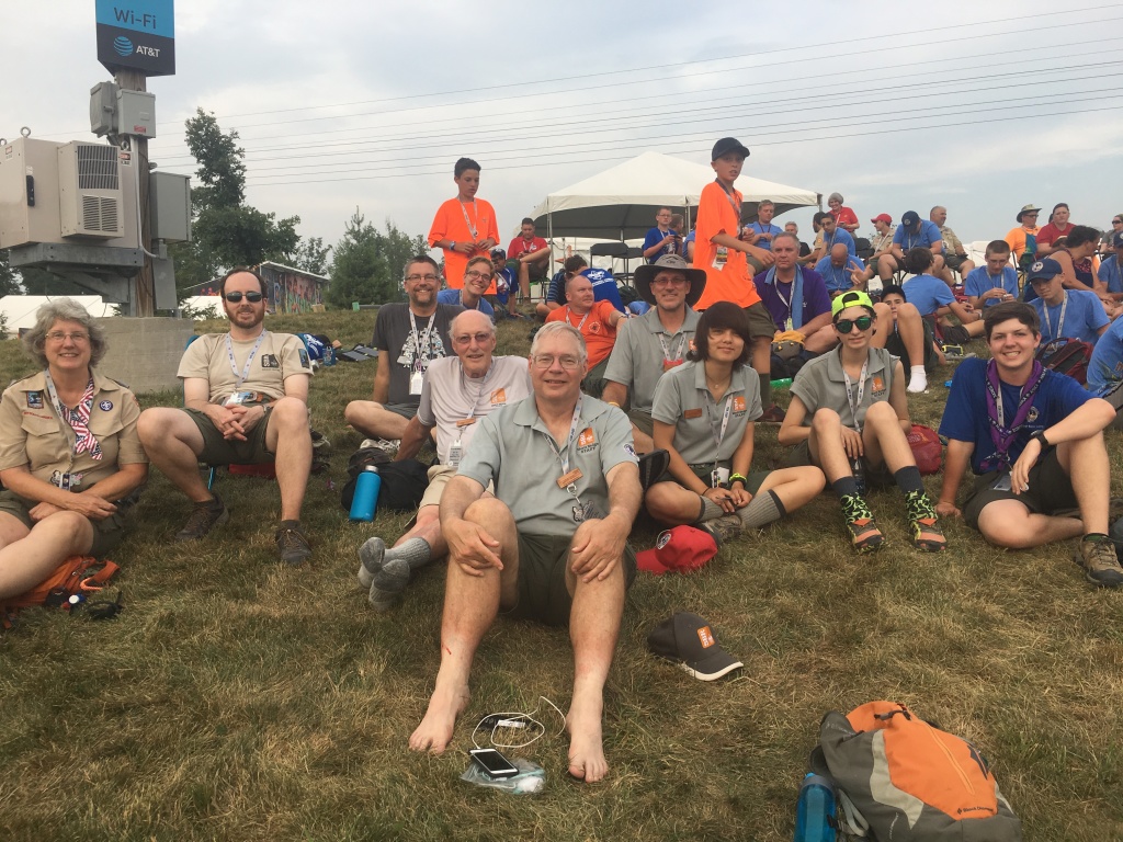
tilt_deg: -5.6
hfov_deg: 61.7
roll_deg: -0.6
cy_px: 421
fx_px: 941
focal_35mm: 29
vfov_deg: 48.2
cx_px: 562
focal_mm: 4.15
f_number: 2.2
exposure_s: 1/310
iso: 25
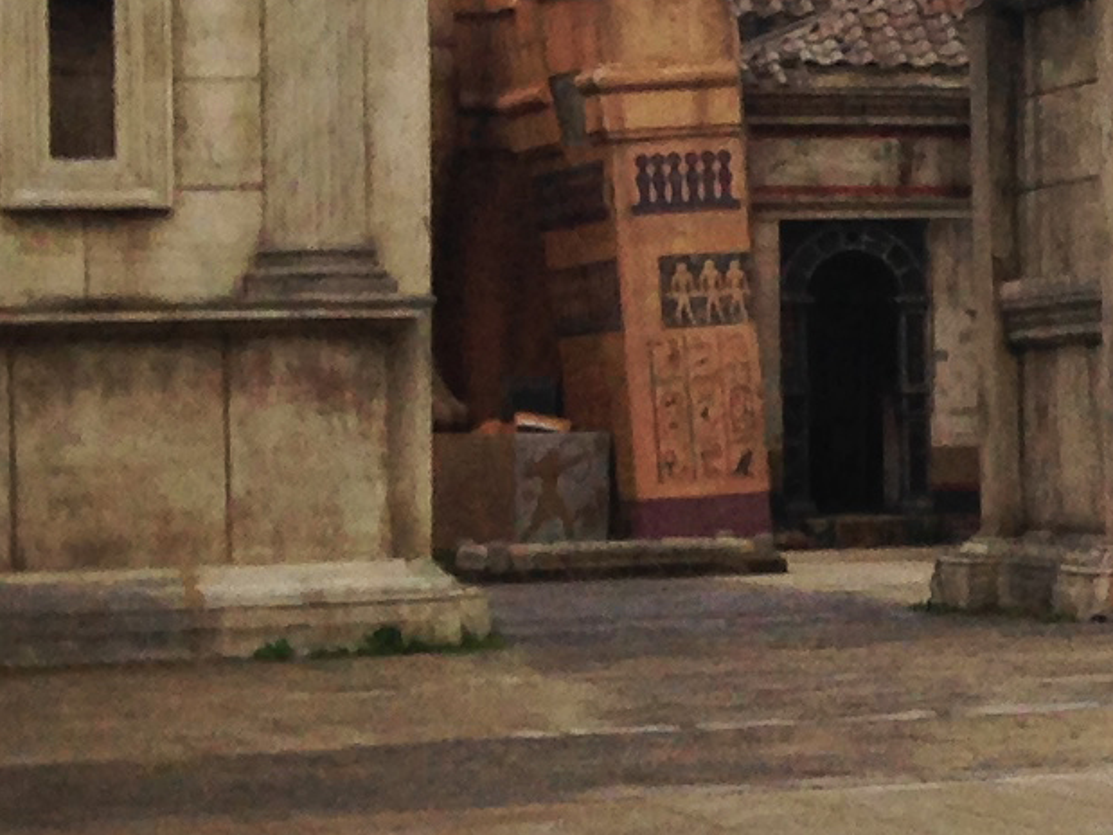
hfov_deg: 10.6
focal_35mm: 174
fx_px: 5593
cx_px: 2082
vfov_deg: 8.5
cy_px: 275
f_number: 2.4
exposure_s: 1/1869
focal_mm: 4.12
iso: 50
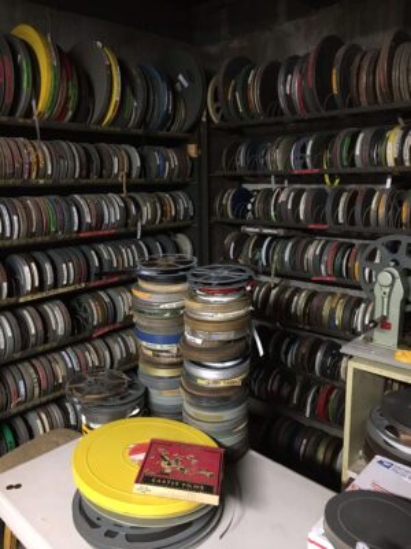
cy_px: 274
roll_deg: -0.1
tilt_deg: -10.9
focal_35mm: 29
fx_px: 459
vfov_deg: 61.7
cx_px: 206
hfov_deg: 48.2
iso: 200
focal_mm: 4.15
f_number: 2.2
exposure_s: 1/24
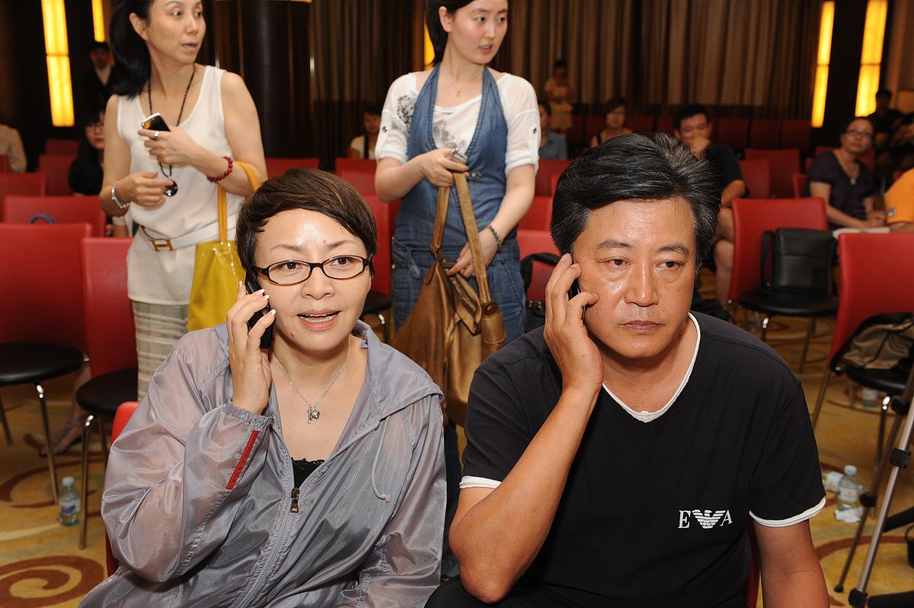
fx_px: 1015
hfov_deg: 48.5
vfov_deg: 33.4
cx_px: 457
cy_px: 304
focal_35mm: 40
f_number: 6.3
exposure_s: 1/160
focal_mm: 40
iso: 1000
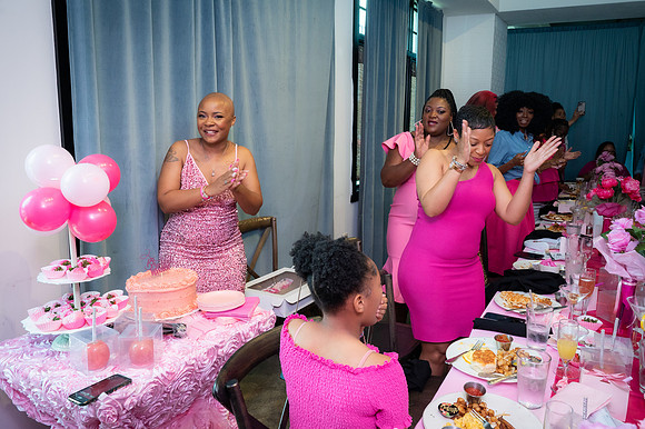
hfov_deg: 65.3
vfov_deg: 46.3
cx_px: 345
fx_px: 502
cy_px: 202
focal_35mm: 28
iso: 1600
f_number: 7.1
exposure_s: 1/200
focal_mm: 24
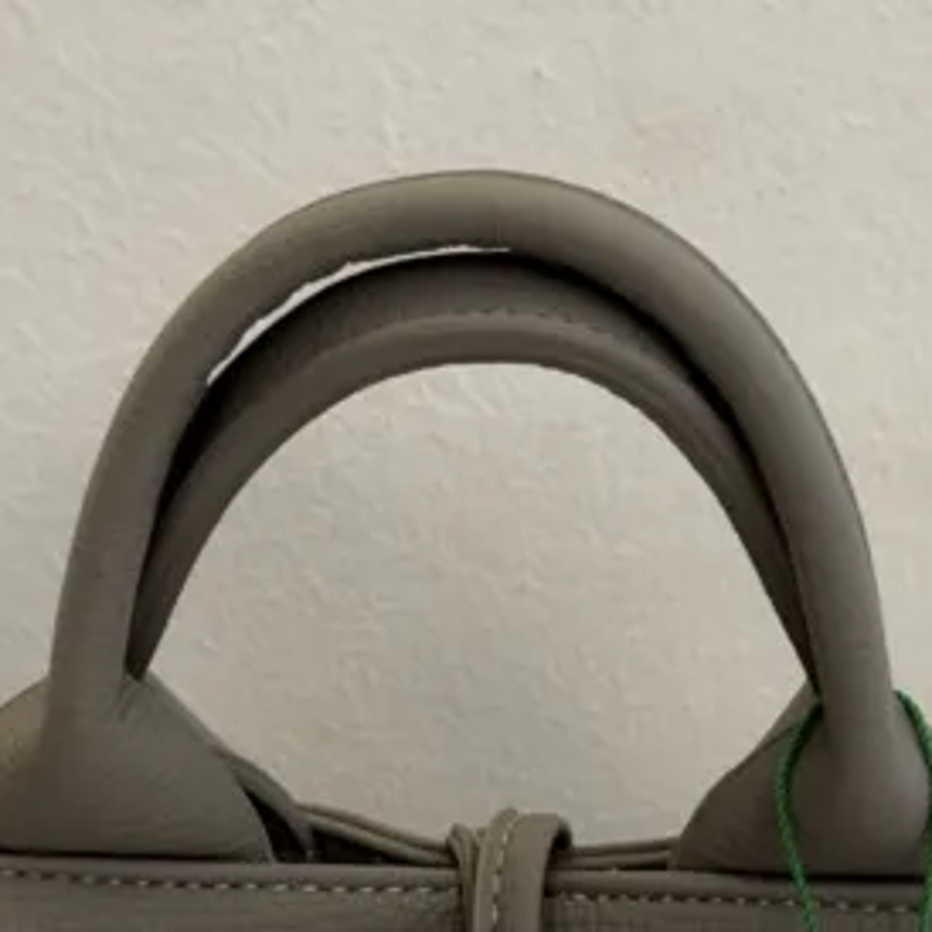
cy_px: 537
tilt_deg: -12.0
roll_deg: -0.9
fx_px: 2620
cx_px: 599
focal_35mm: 86
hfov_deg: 20.1
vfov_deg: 20.2
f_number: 1.6
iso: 32
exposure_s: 1/100
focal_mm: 5.96
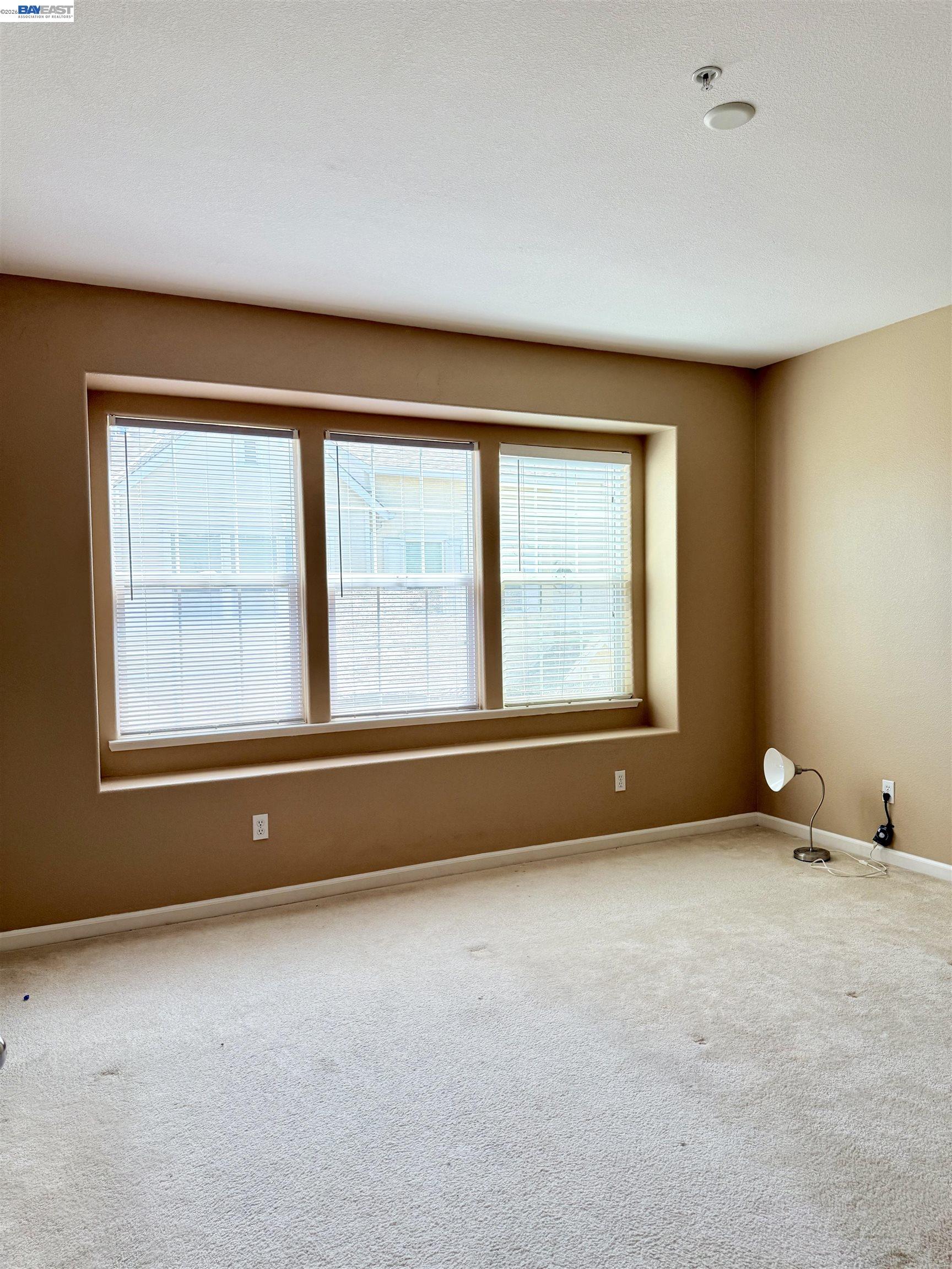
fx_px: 880
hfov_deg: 56.8
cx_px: 476
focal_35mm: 24
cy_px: 634
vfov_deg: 71.6
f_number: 1.78
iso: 100
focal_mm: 6.76
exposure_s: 1/298
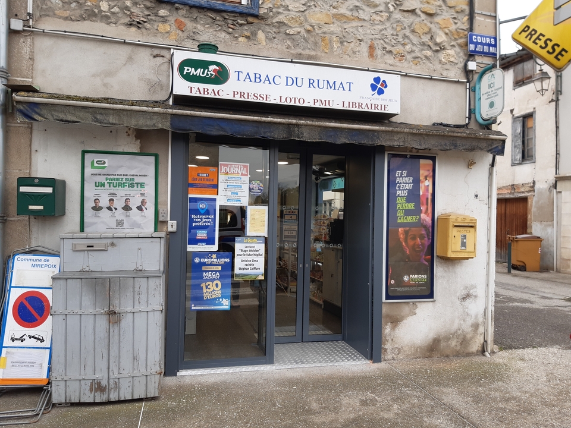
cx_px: 286
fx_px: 429
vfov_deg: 53.1
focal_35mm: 26
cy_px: 214
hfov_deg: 67.3
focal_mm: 3.92
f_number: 1.7
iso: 40
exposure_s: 1/262
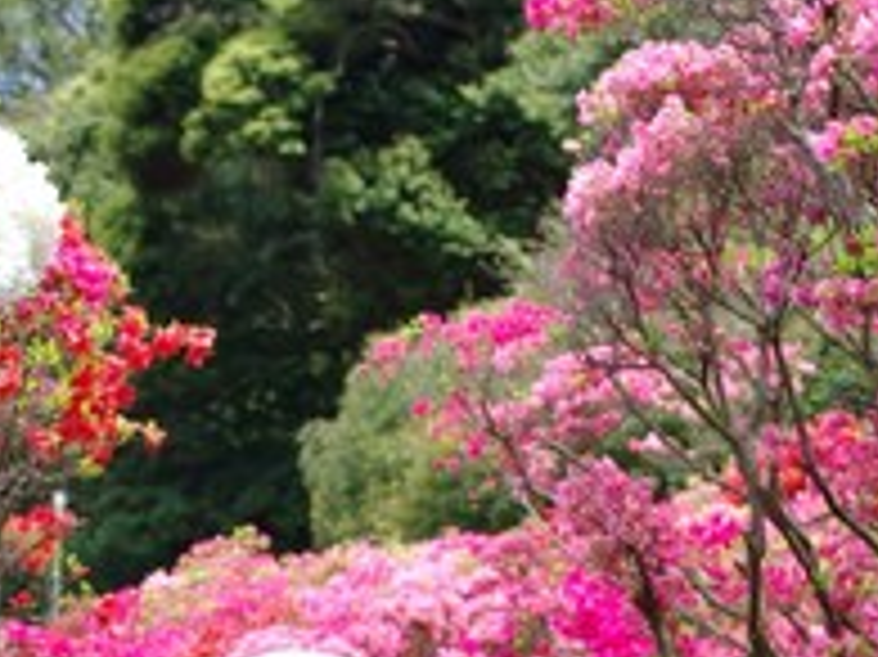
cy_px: 866
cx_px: 324
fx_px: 3434
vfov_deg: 10.7
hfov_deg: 14.6
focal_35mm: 135
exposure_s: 1/125
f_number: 6.7
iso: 100
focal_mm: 31
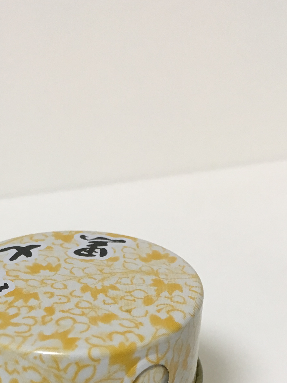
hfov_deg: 22.7
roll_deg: +0.2
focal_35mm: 64
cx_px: 68
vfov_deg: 28.4
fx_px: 708
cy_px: 382
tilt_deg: -35.4
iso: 80
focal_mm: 4.15
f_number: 2.2
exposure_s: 1/30
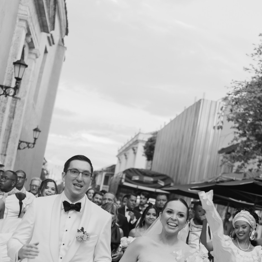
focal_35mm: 82
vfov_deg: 20.8
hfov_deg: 21.1
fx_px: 702
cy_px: 219
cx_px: 146
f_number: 2
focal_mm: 35
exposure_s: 1/200
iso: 400
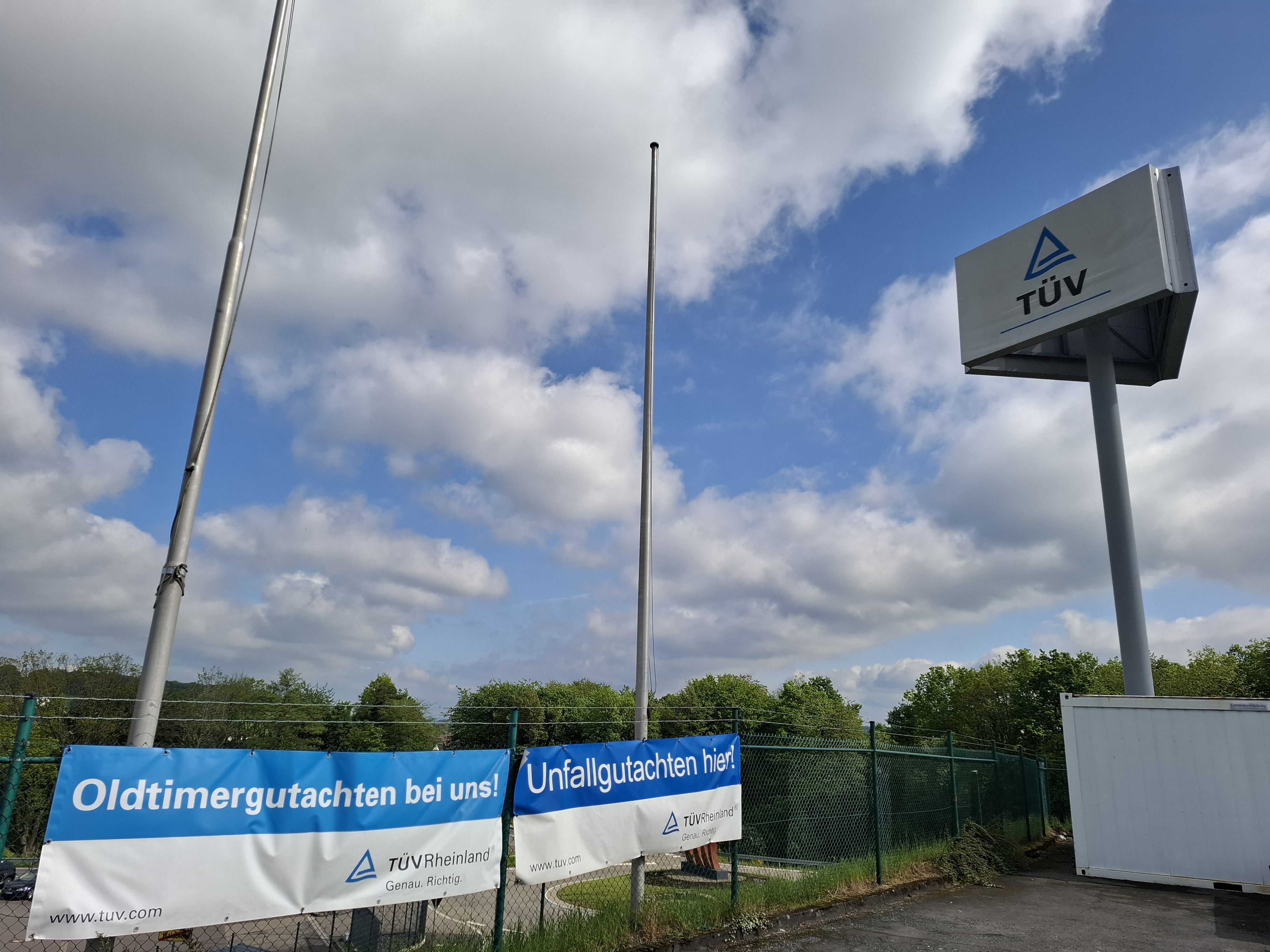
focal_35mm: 23
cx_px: 635
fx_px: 844
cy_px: 476
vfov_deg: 58.9
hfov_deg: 73.9
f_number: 1.8
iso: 50
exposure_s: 1/2933
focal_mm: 5.54
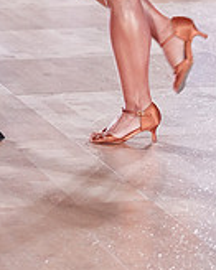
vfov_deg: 8.1
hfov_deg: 6.6
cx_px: -54
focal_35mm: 233
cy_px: -138
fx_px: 1864
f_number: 4
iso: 2500
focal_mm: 70
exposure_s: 1/400
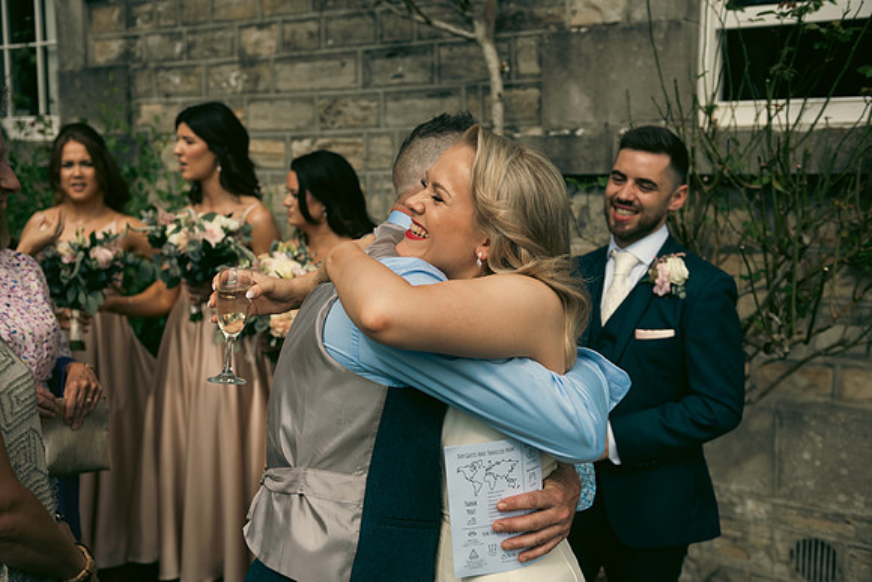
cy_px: 291
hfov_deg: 50.7
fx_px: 921
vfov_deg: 35.1
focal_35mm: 38
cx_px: 436
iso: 125
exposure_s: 1/2500
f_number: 3.5
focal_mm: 38
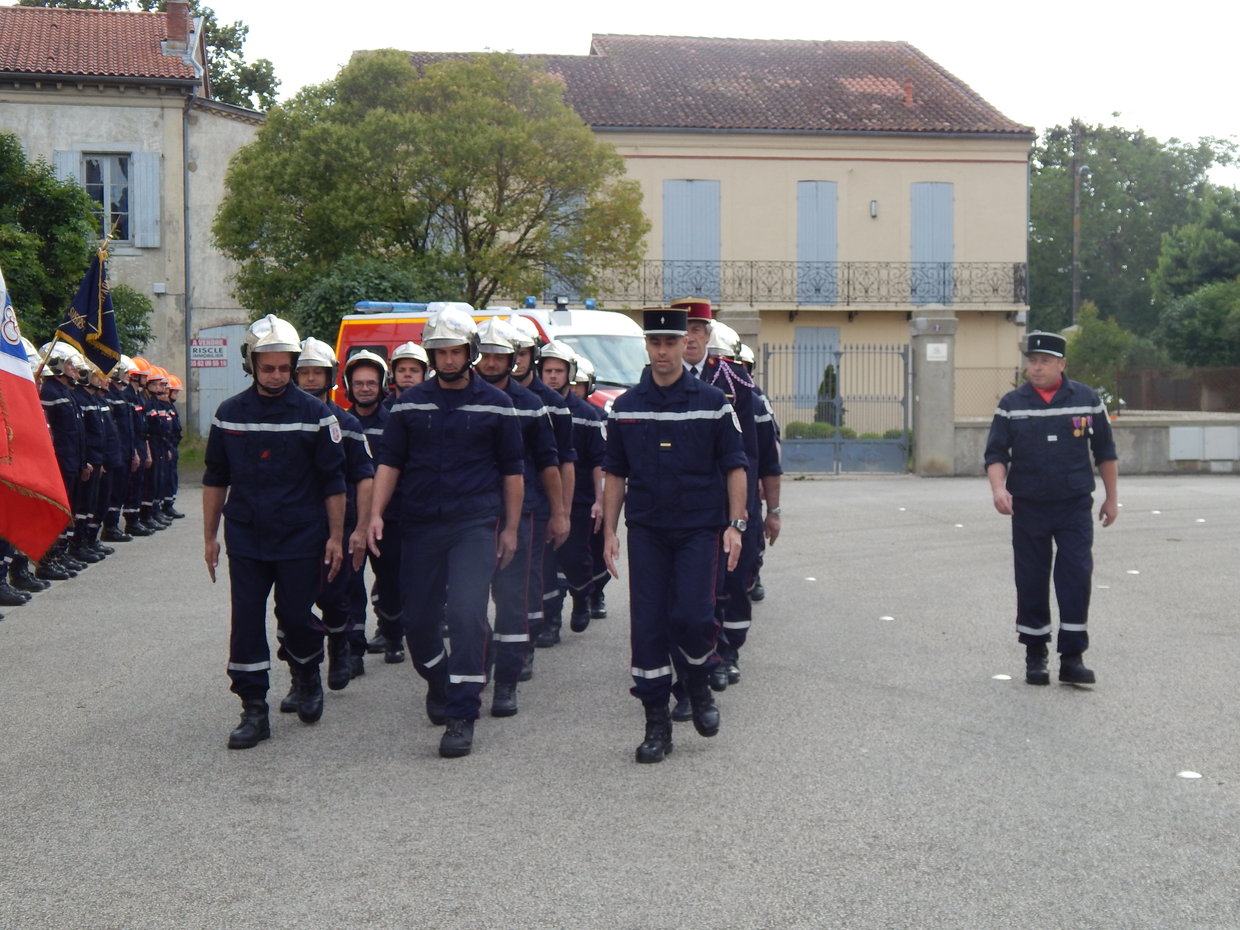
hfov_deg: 34.9
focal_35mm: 55
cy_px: 465
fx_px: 1970
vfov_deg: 26.6
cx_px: 620
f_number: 3.8
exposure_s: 1/400
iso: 125
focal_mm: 9.7
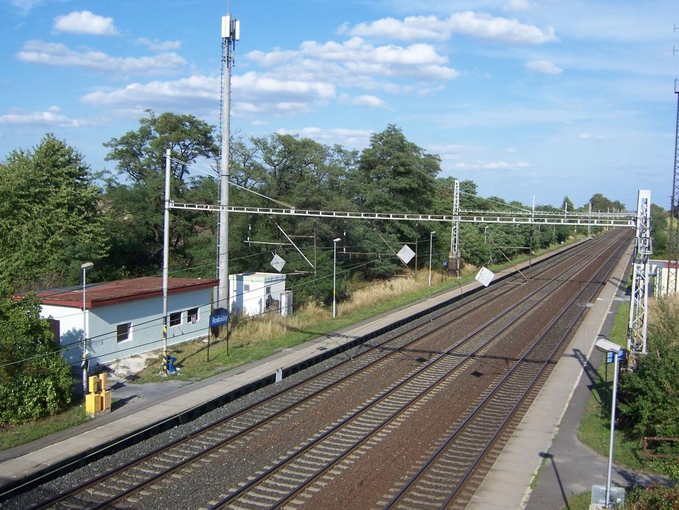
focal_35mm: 38
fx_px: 746
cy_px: 251
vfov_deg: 37.7
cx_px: 342
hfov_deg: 49.0
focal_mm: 6.2
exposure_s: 1/500
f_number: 4.5
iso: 80
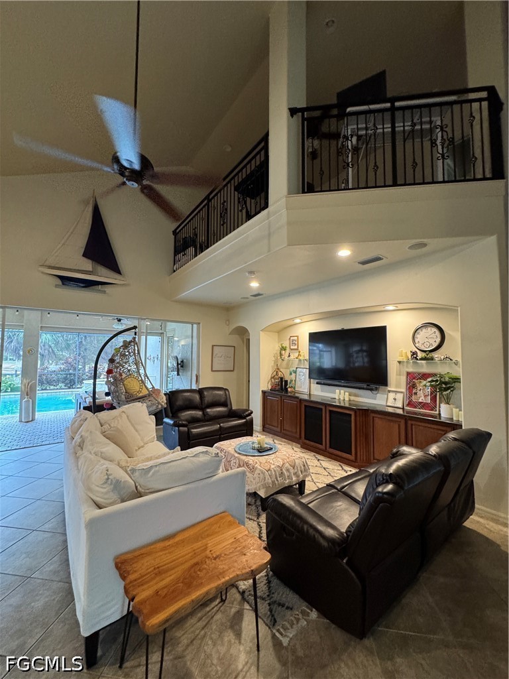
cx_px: 254
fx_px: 274
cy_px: 340
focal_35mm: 14
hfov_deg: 85.7
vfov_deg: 102.1
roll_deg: +1.8
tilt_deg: +2.4
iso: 500
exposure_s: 1/60
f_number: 2.2
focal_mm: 2.22
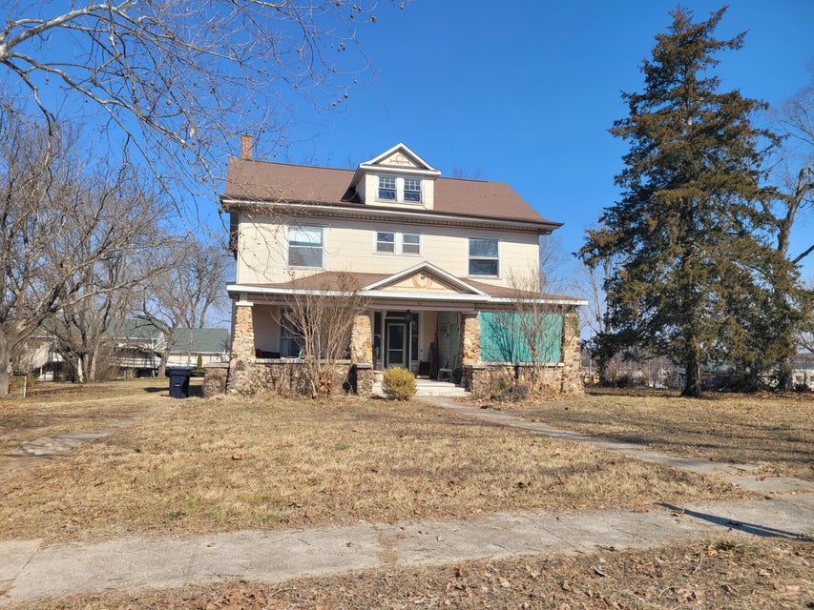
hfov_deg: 67.3
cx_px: 407
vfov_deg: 53.1
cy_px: 305
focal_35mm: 26
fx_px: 611
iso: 40
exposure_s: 1/2234
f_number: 1.8
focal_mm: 5.4
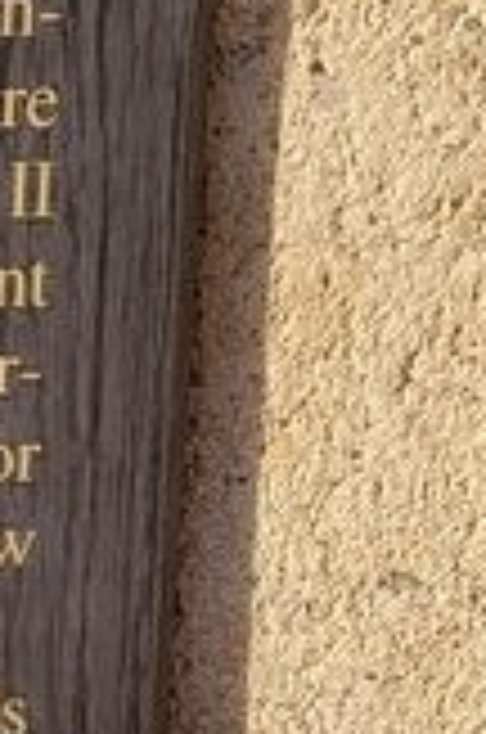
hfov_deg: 9.2
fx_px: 2705
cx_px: -662
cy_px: 1018
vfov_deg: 14.6
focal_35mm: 133
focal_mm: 5.4
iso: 40
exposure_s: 1/554
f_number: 1.8
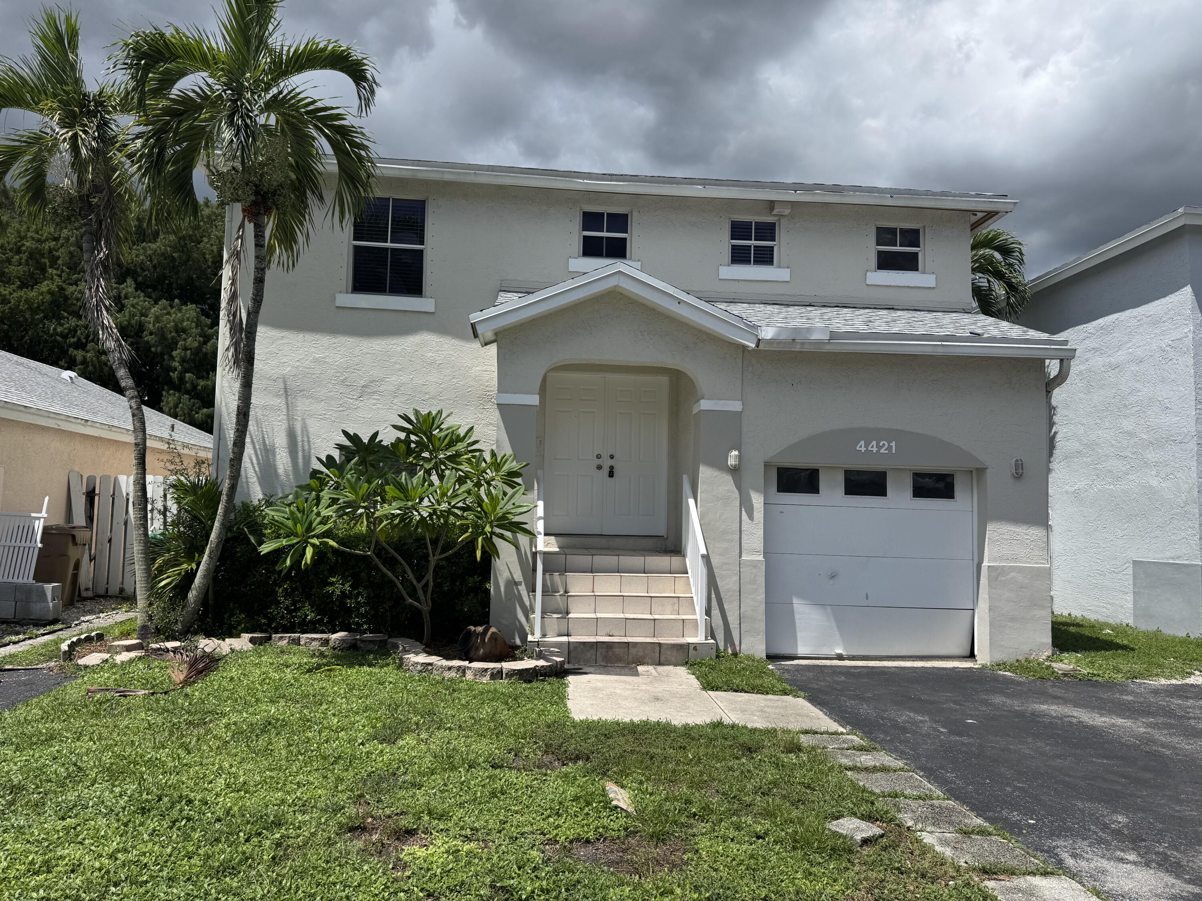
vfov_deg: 56.8
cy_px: 450
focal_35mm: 24
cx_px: 601
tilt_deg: +4.3
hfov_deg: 71.6
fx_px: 833
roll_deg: -1.1
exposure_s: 1/6410
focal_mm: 6.76
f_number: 1.78
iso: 80
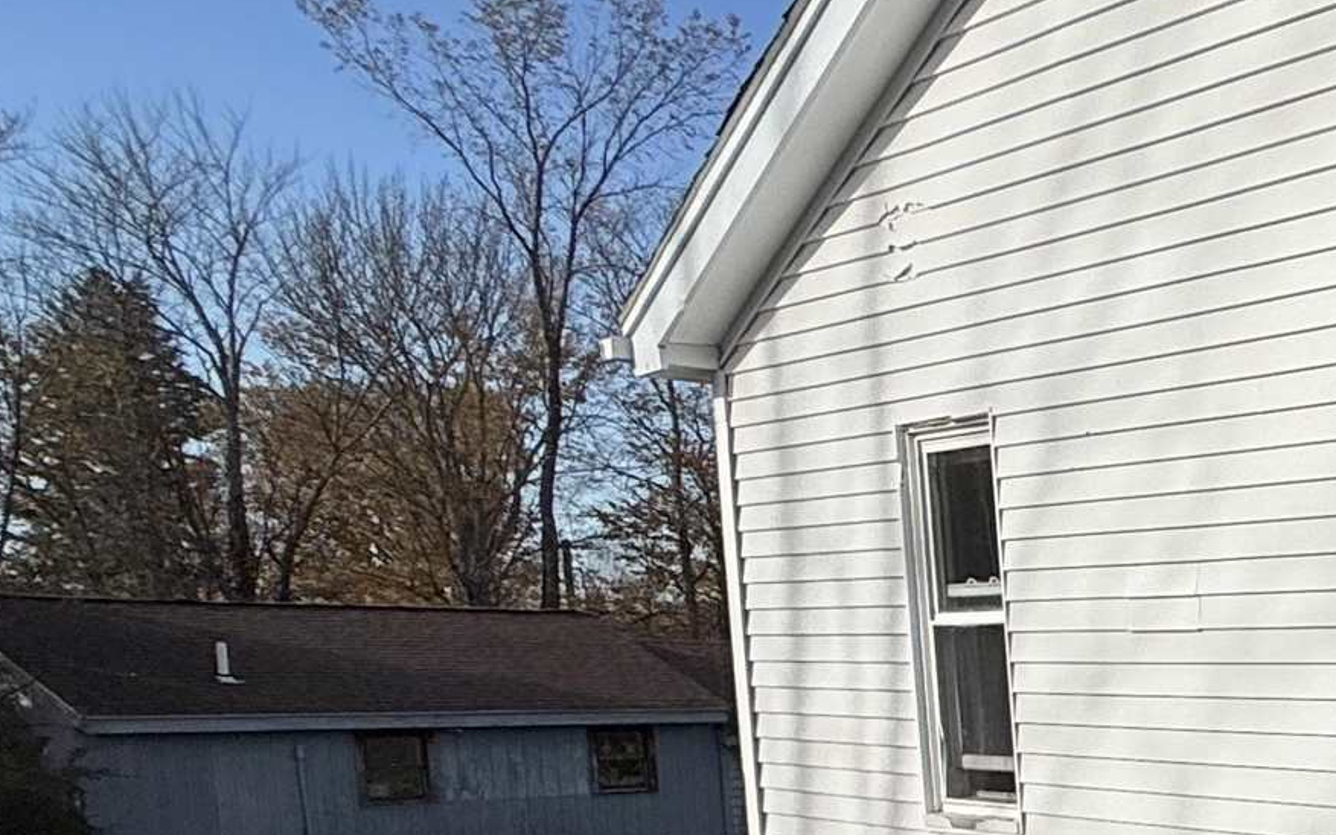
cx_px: 2244
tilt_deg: -6.2
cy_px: 891
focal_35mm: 52
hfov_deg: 24.2
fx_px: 1893
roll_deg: -0.7
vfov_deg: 23.5
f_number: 2.2
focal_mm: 2.22
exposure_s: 1/3663
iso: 50
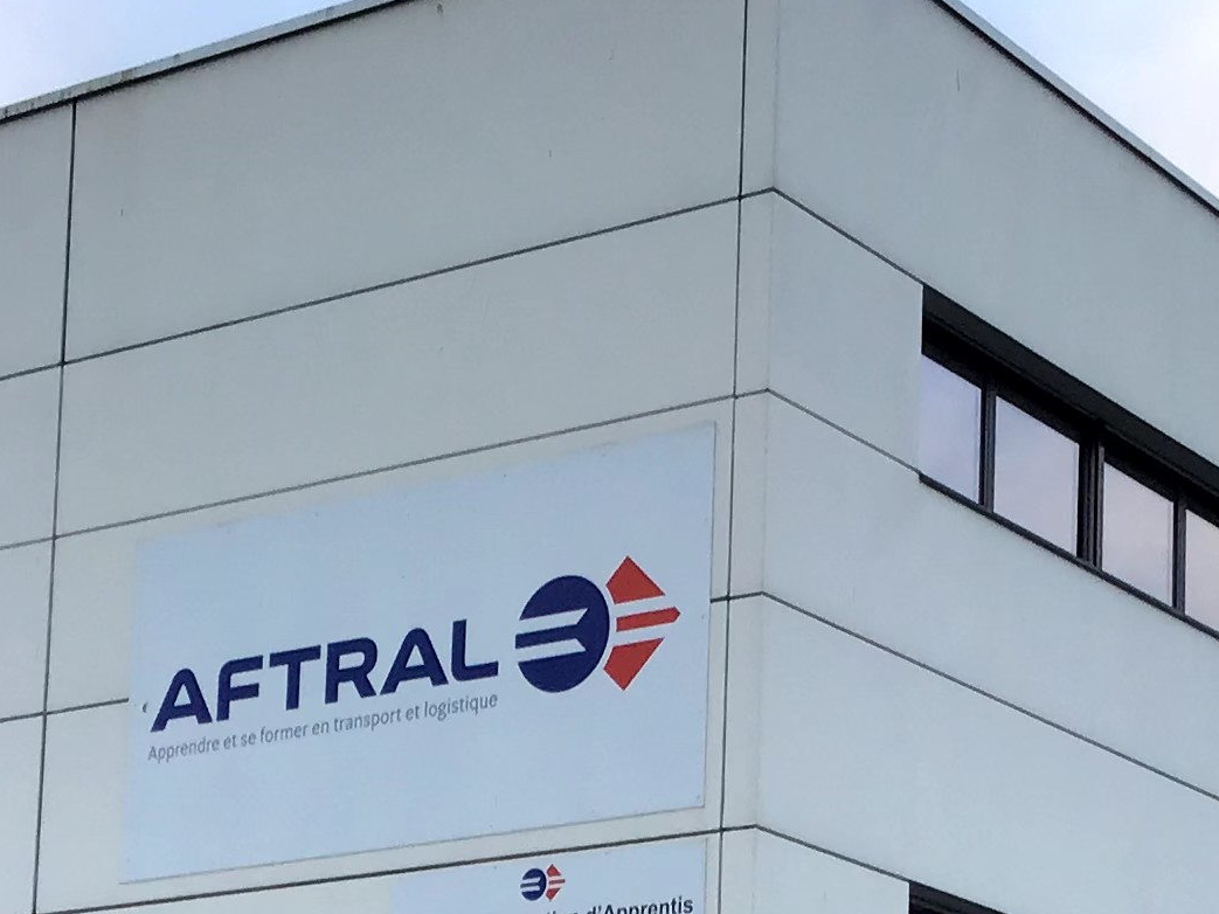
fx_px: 3415
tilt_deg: +7.2
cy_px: 1120
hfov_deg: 20.2
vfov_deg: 14.7
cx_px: 743
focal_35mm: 97
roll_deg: +1.1
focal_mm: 3.3
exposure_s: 1/50
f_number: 2.4
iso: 32
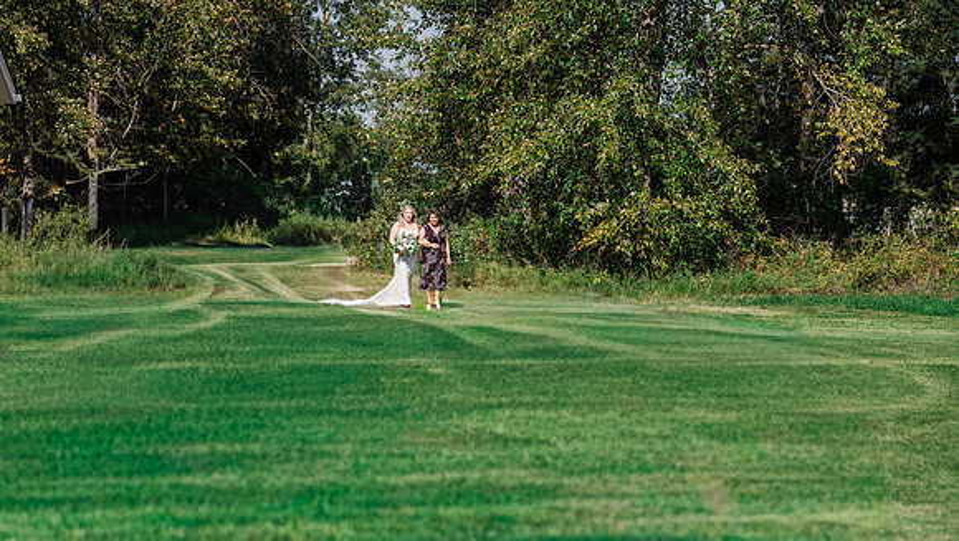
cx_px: 424
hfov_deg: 21.8
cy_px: 356
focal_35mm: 98
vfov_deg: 12.4
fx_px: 2494
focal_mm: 84
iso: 125
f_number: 4
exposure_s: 1/1250
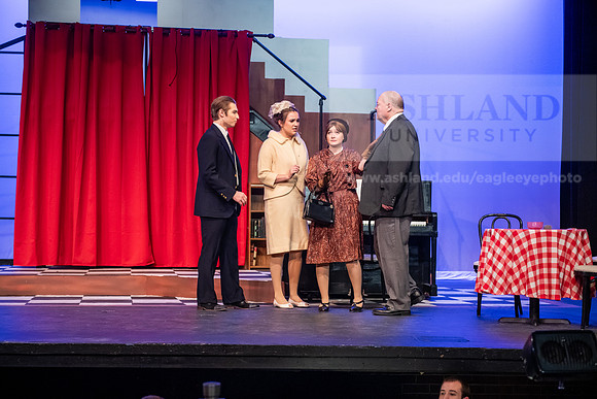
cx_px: 298
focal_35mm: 70
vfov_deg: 19.5
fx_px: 1161
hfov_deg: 28.8
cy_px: 200
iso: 2500
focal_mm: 70
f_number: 3.2
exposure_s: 1/200
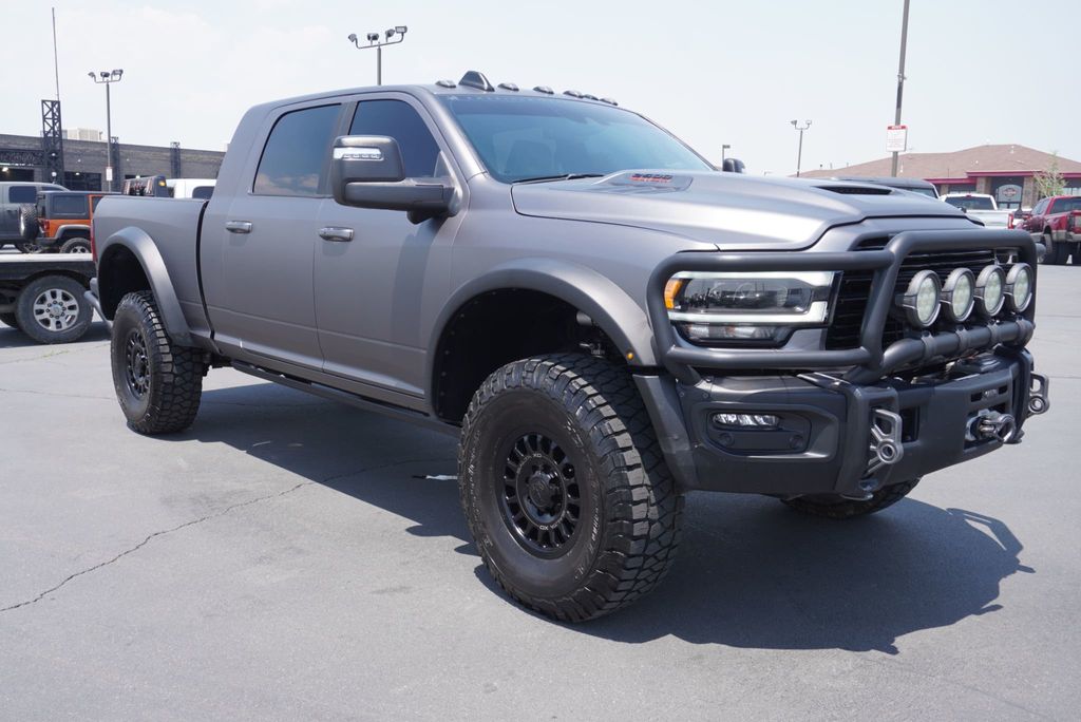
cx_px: 540
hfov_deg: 57.2
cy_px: 361
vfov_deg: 40.0
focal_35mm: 33
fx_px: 991
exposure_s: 1/160
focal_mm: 22
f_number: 7.1
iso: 100
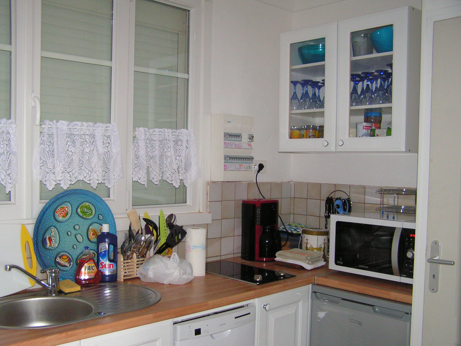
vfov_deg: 37.7
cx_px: 230
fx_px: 506
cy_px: 173
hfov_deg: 49.0
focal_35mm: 38
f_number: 2.8
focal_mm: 6.3
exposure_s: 1/40
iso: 200
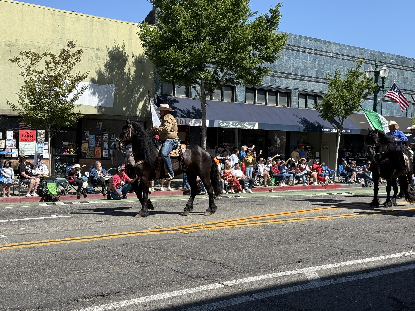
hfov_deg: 39.7
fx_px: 575
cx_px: 208
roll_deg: -1.8
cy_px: 156
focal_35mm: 48
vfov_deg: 30.3
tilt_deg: -1.5
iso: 80
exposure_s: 1/3534
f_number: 1.78
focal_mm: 6.76
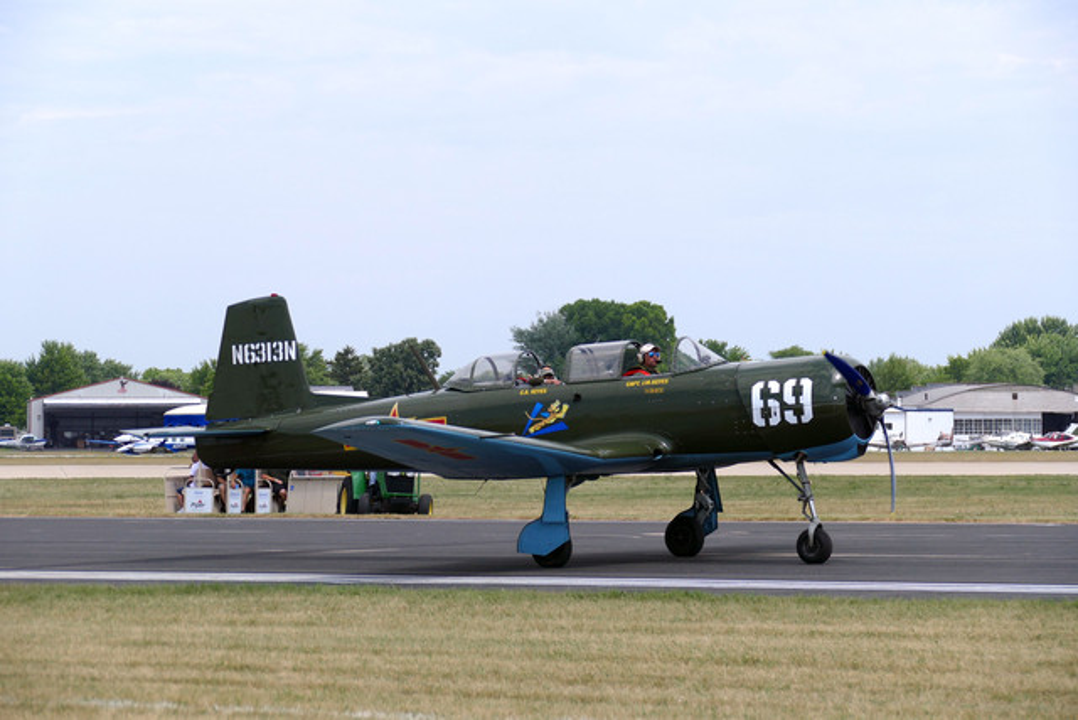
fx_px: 4462
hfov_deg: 13.8
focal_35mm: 149
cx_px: 539
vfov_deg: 9.2
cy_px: 360
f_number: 3.9
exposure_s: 1/1600
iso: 125
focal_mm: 54.2
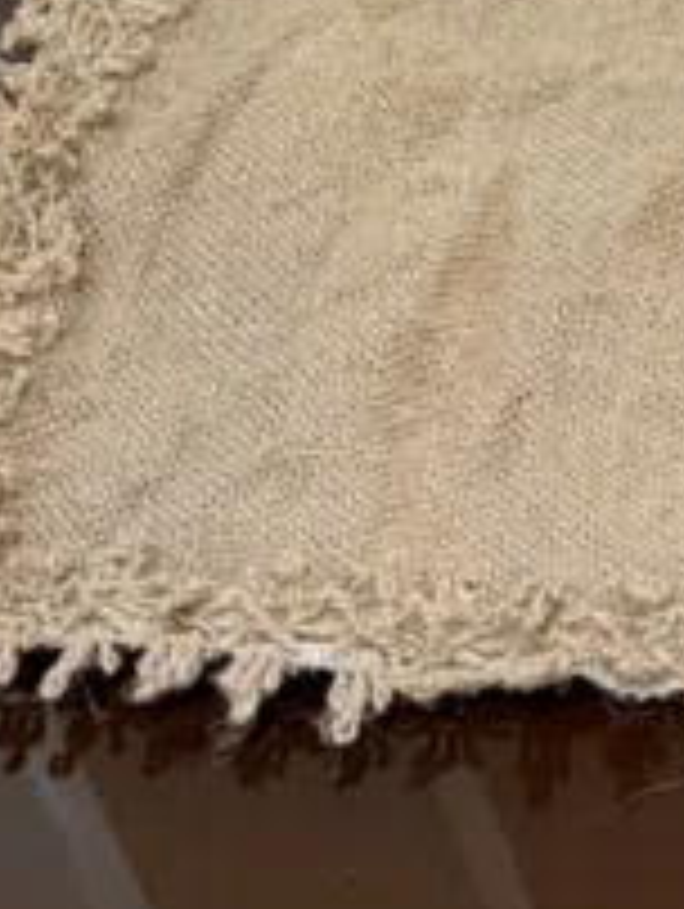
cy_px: -776
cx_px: 680
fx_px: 4259
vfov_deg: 11.3
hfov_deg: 9.1
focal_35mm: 162
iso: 400
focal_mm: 6.76
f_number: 1.78
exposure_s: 1/50
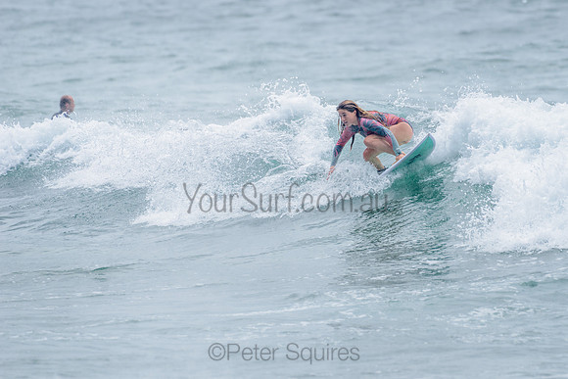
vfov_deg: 2.2
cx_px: 348
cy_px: 172
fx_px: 9675
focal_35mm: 613
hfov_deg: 3.4
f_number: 5.6
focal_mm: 500
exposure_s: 1/2000
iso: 220
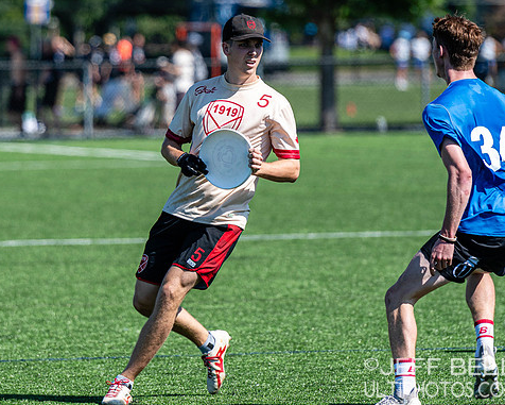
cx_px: 185
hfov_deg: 4.2
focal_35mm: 465
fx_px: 6951
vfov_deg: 3.3
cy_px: 132
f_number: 3.2
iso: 100
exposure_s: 1/1600
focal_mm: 200
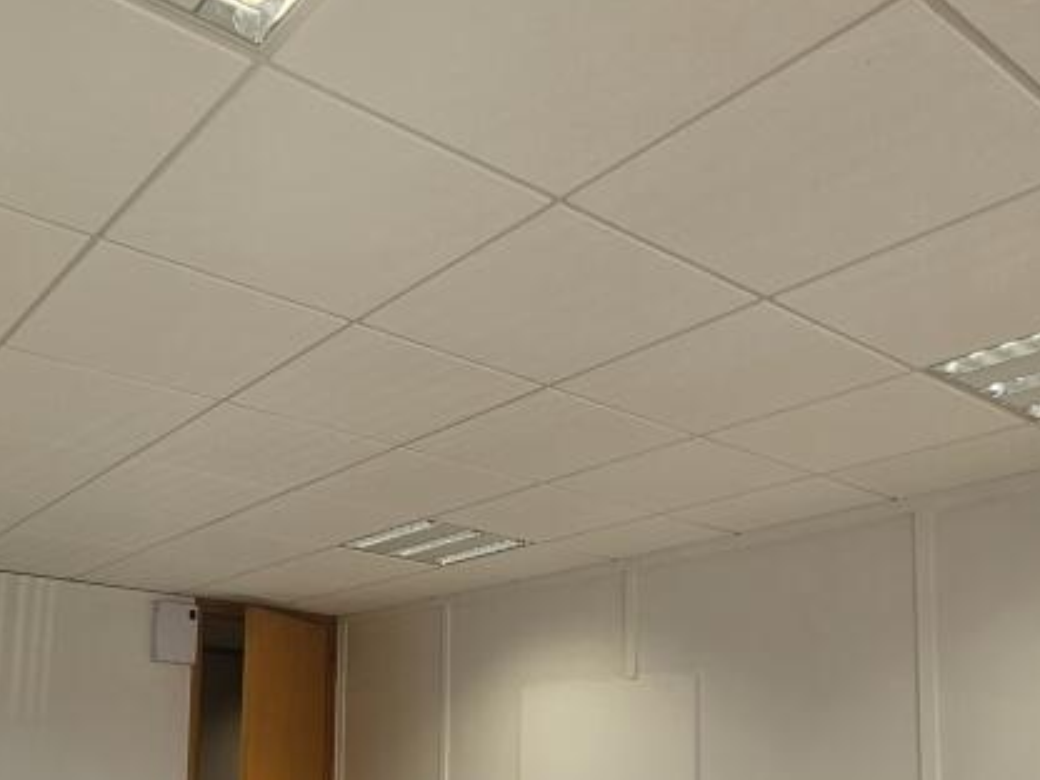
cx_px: 310
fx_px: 961
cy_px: 692
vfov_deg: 41.0
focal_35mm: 32
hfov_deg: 55.1
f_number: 2.2
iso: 50
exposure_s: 1/100
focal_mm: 2.2
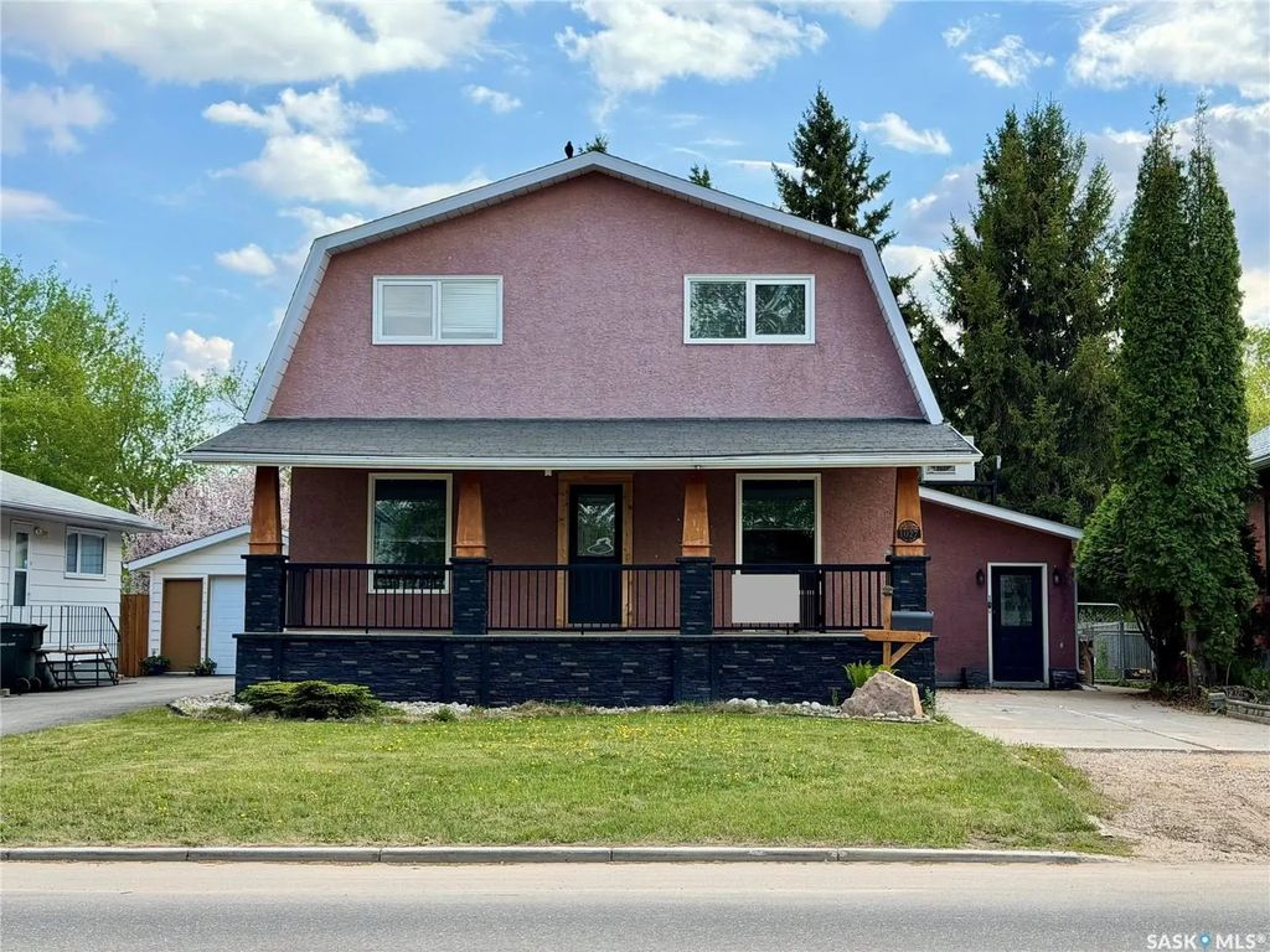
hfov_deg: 39.7
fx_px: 1761
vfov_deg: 30.3
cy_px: 476
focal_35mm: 48
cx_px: 635
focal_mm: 6.76
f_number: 1.78
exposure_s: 1/2865
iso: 100
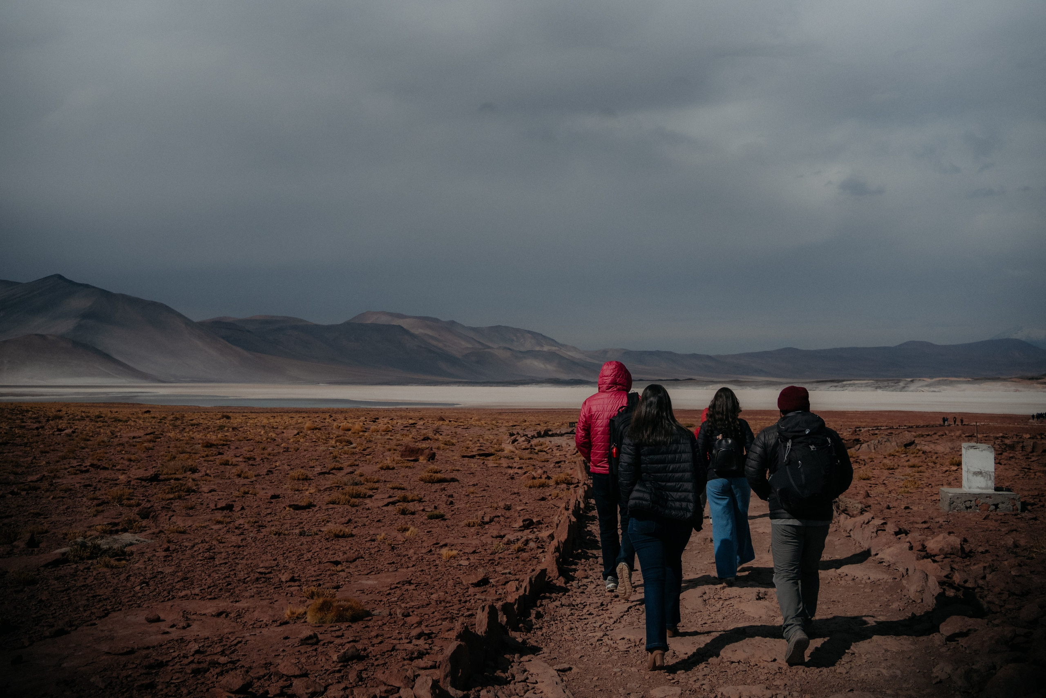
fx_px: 1034
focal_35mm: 36
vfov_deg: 37.3
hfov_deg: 53.7
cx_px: 515
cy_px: 345
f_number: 4.5
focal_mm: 35
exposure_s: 1/8000
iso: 320
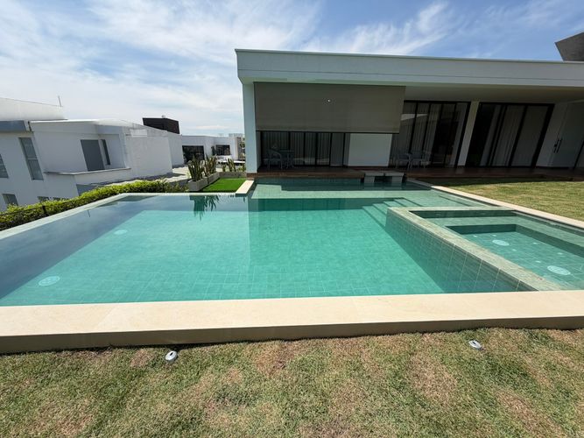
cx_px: 292
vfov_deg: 85.7
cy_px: 219
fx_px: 236
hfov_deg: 102.1
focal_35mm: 14
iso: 20
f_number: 2.2
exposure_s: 1/1068
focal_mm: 2.22
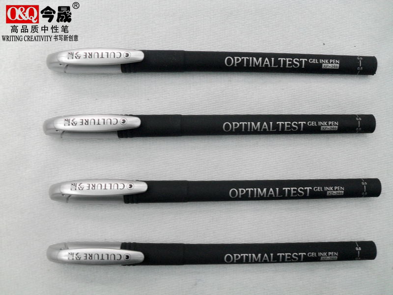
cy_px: 148
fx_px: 397
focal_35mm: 35
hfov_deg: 52.6
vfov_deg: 40.7
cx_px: 196
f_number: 2.8
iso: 120
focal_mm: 6.2
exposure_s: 1/30
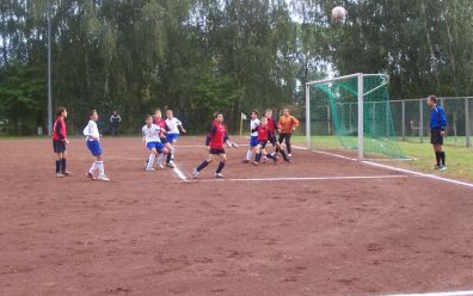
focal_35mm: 61
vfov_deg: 21.3
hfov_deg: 33.5
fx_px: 787
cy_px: 118
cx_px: 238
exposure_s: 1/180
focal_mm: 8.6
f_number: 3.4
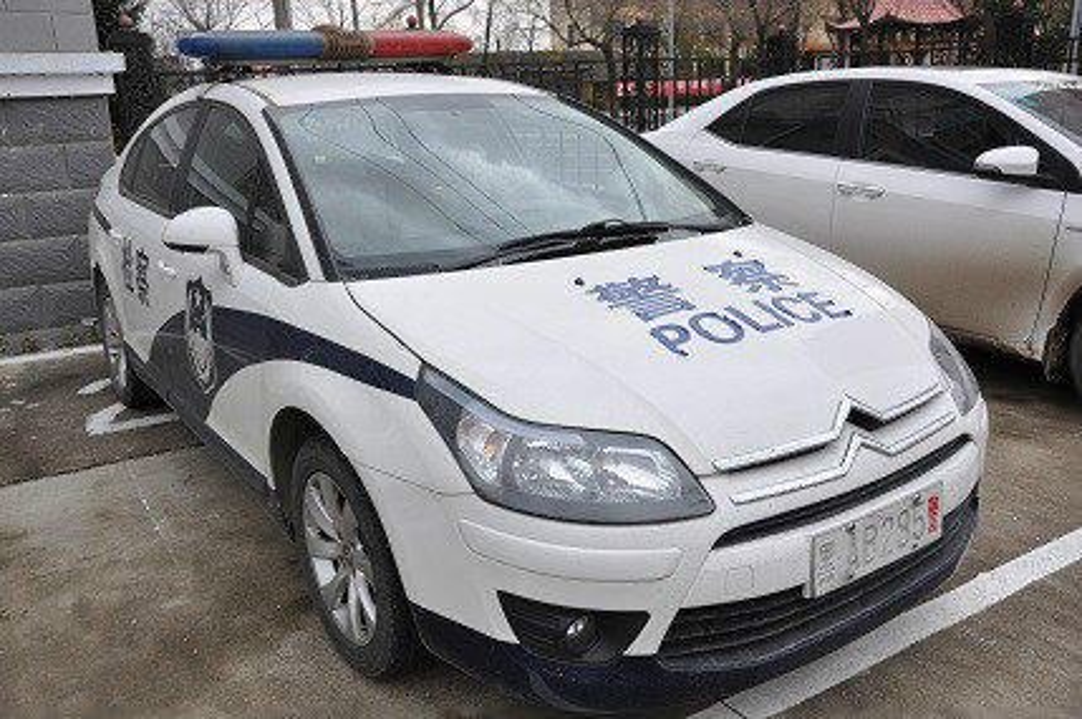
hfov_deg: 59.5
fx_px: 946
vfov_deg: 41.6
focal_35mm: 32
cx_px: 541
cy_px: 360
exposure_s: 1/250
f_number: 8
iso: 200
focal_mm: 21
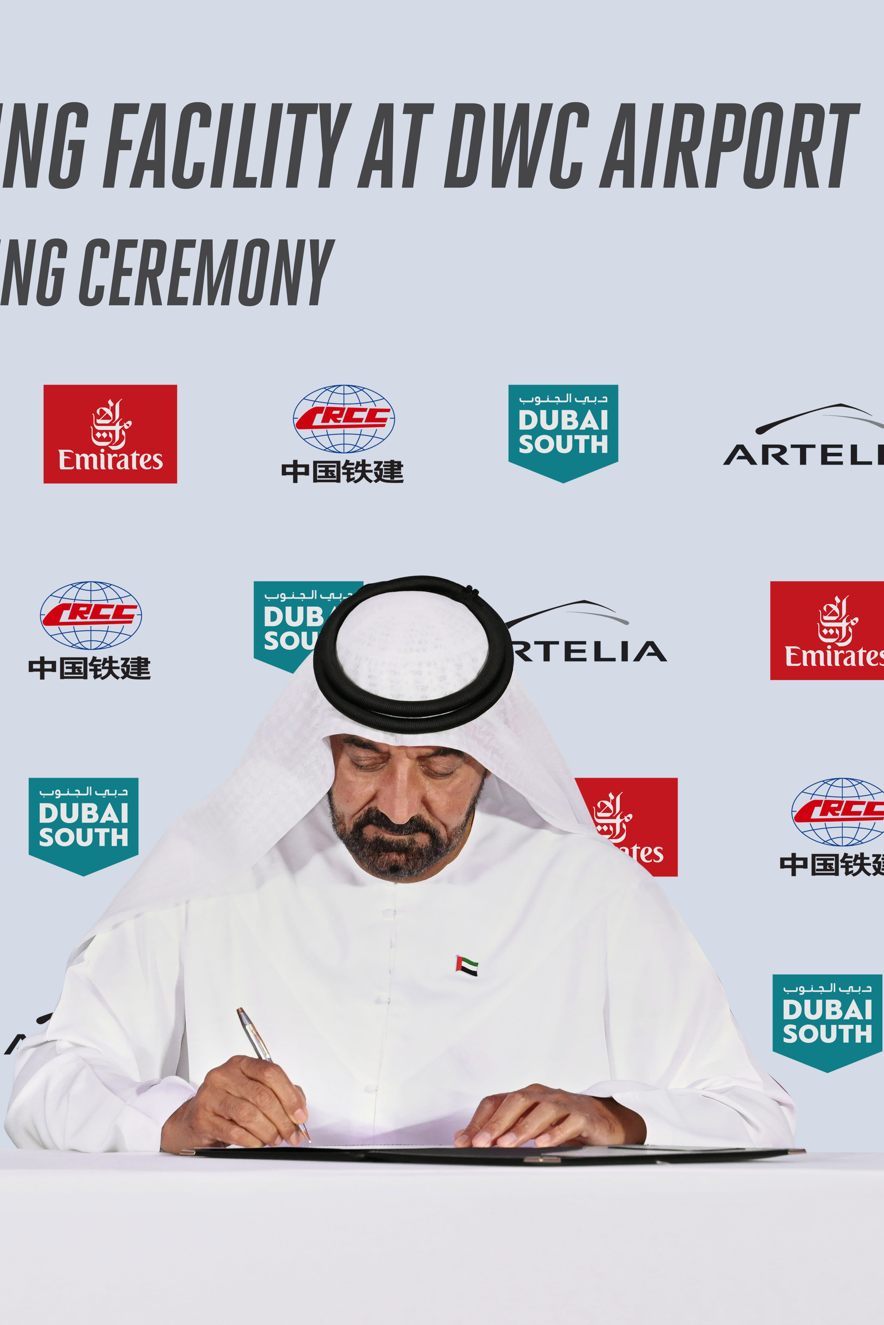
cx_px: -25
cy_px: 663
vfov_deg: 9.4
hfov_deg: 6.3
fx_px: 8029
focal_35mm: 218
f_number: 5.6
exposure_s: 1/160
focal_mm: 145
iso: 1000
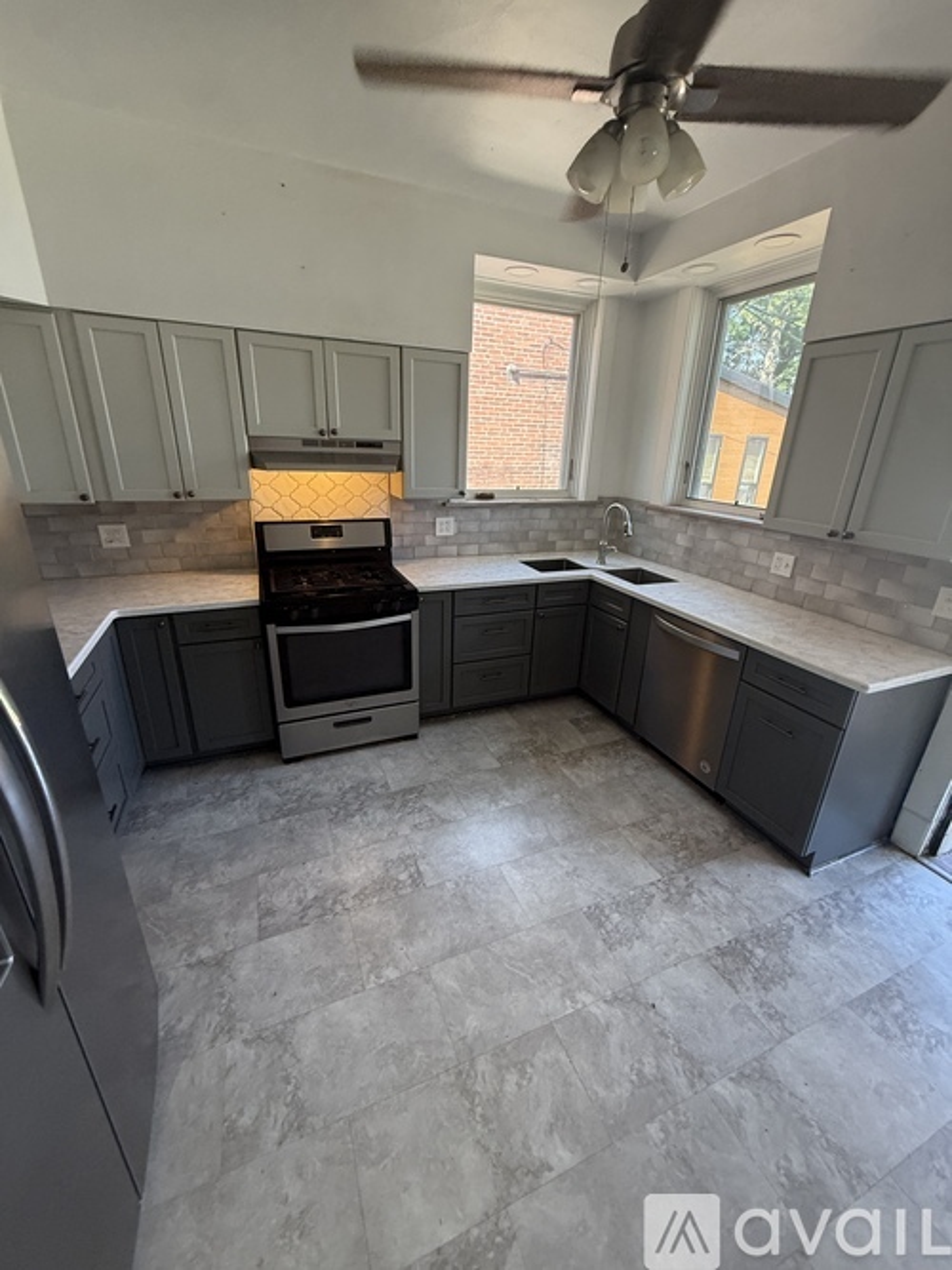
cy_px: 635
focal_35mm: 14
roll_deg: -2.0
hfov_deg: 85.7
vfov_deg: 102.1
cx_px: 476
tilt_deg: -21.9
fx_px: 514
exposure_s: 1/120
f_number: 2.2
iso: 250
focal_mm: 2.22
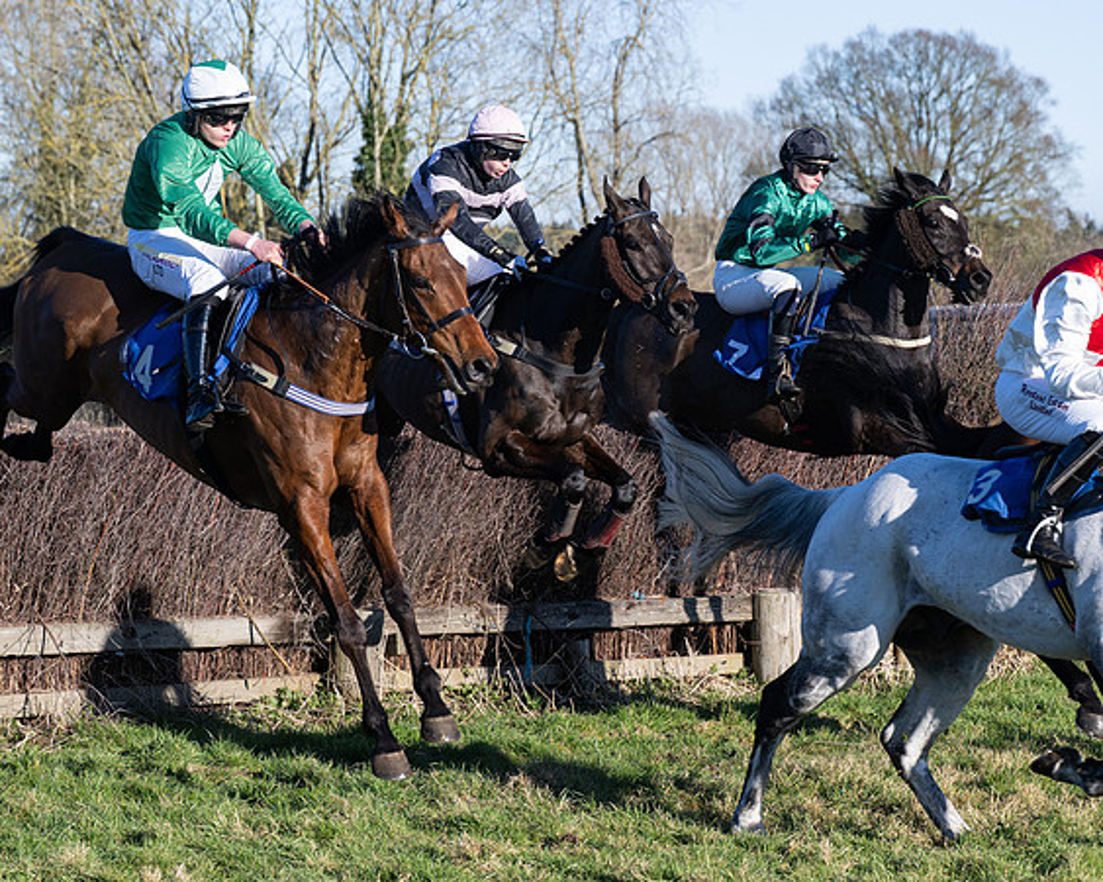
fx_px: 3880
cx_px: 661
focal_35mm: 119
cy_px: 441
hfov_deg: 16.2
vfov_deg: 13.0
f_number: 4
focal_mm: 70
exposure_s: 1/1600
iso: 200
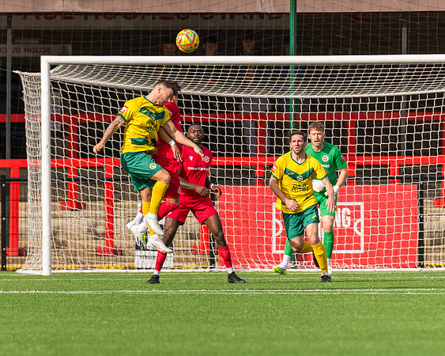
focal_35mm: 707
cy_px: 227
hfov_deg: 2.7
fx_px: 9313
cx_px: 142
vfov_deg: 2.2
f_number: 4
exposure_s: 1/1600
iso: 400
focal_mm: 300
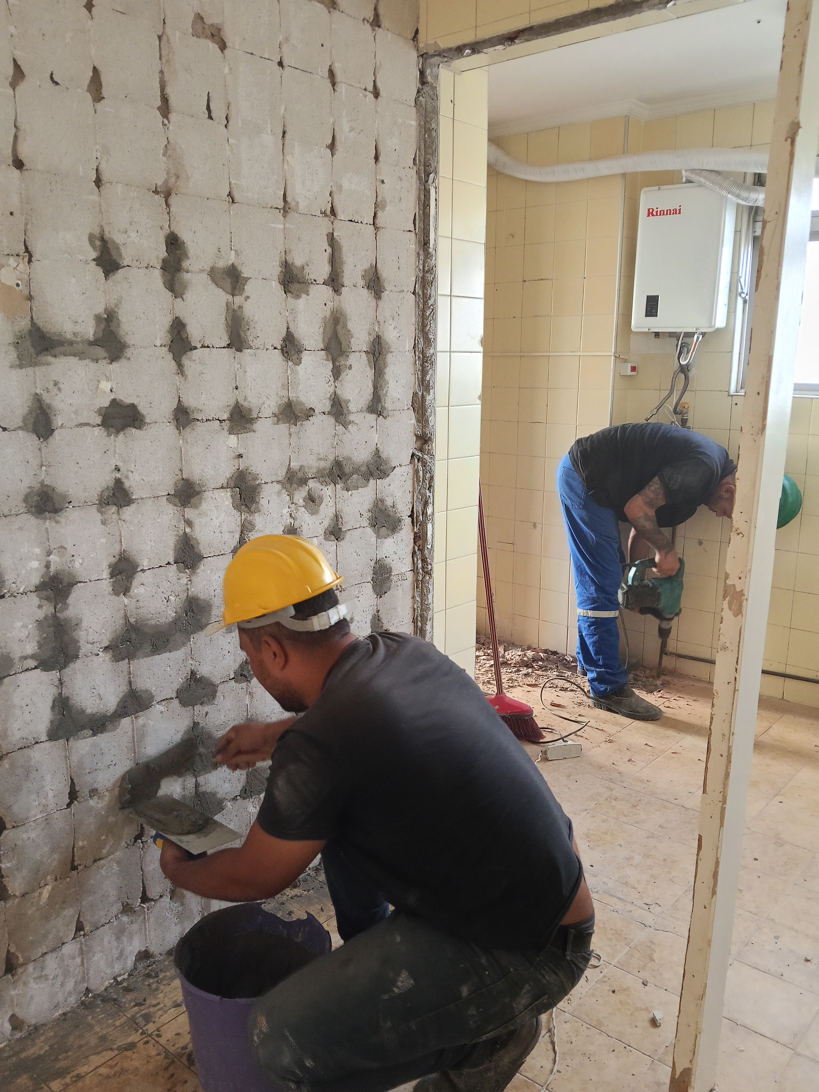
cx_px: 410
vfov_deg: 65.3
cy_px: 546
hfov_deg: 51.4
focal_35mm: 27
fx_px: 852
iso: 640
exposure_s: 1/40
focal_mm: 3.98
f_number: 1.8
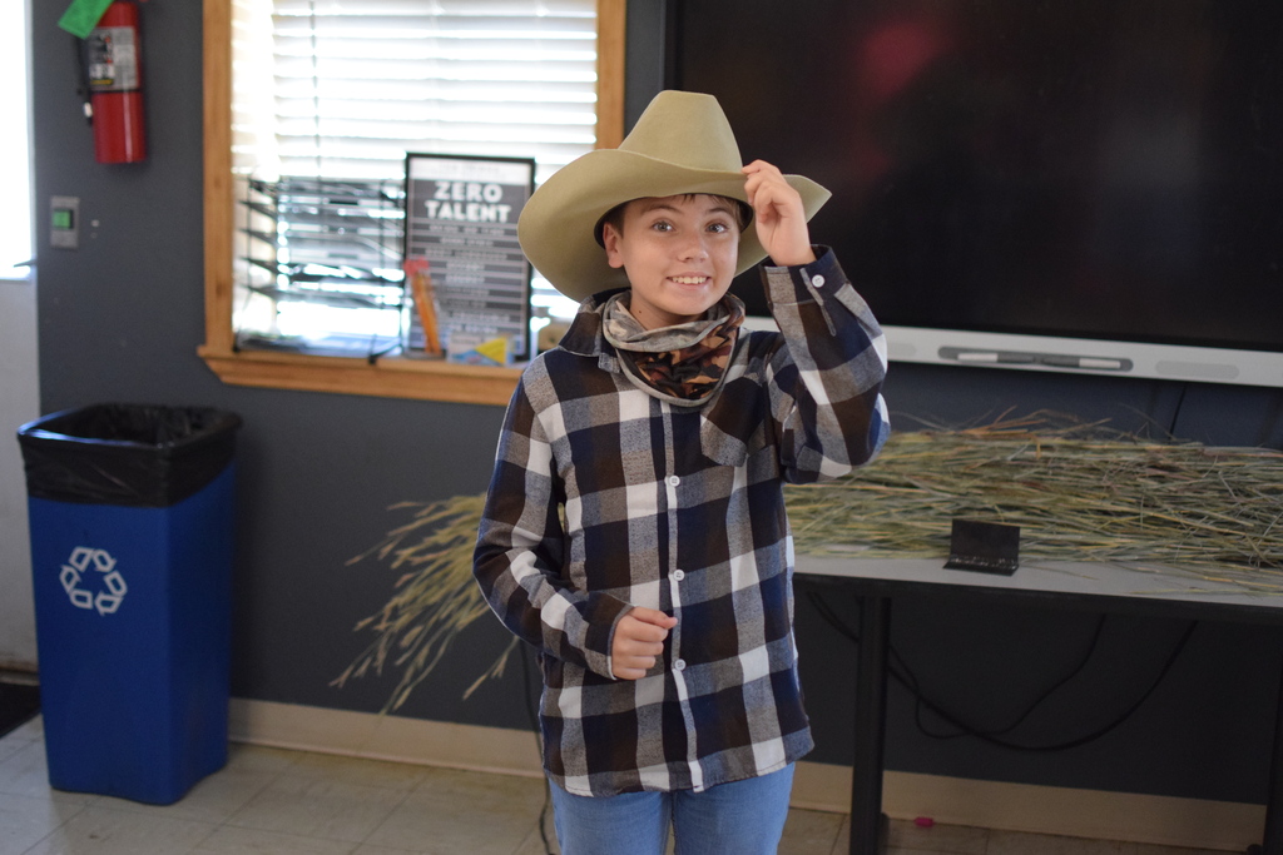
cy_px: 428
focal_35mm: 52
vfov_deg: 25.8
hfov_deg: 37.8
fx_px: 1871
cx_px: 642
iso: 2200
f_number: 2
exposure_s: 1/500
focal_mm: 35
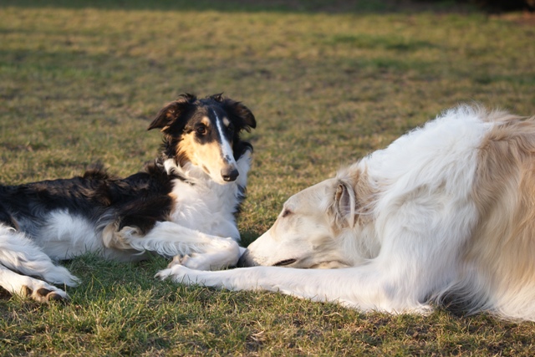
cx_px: 268
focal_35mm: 105
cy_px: 178
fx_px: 1561
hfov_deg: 19.5
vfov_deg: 13.0
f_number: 4
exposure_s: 1/250
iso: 100
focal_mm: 70
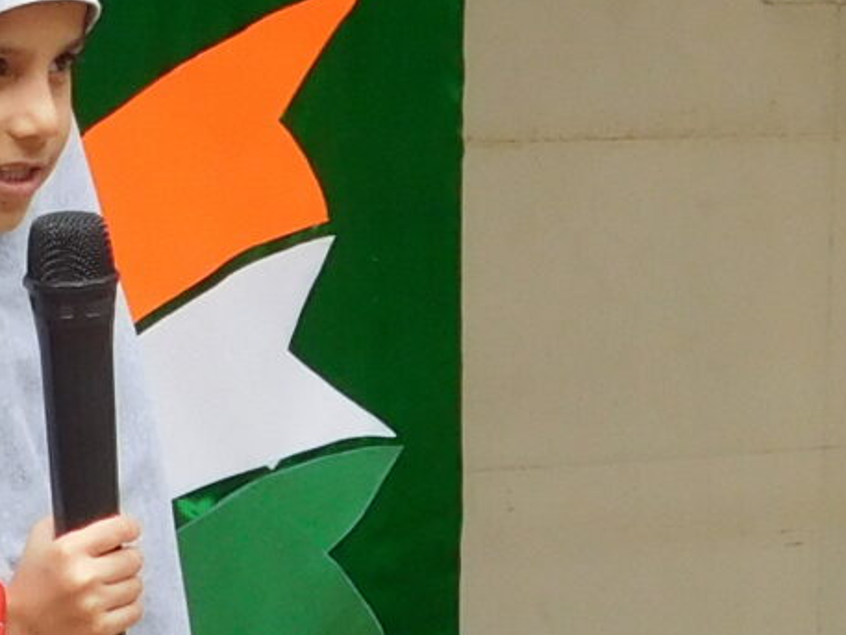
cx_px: -389
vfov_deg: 8.8
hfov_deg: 11.3
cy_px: 54
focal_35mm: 168
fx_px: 4107
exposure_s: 1/250
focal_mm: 5.3
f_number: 3.2
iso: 125
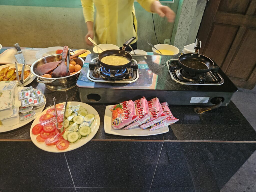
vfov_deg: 58.9
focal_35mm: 23
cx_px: 128
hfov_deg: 73.9
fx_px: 170
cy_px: 96
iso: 640
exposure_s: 1/50
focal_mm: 5.4
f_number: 1.8
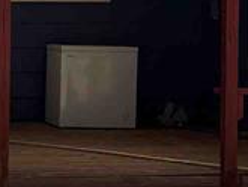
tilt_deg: -1.3
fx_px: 1154
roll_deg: -0.2
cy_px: 45
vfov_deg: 9.2
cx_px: -147
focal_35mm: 161
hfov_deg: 11.6
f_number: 1.6
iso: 50
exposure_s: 1/2075
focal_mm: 5.96
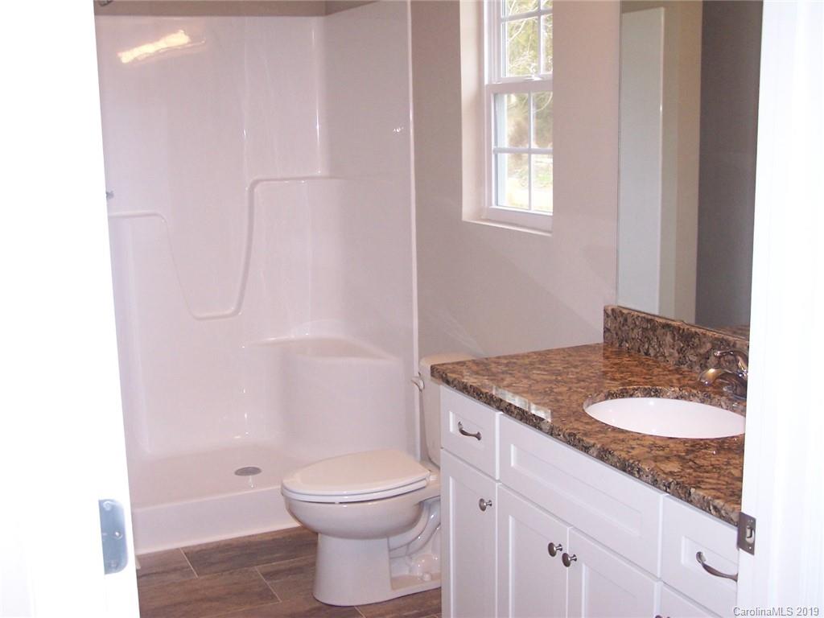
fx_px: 1143
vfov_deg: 30.3
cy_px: 309
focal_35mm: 48
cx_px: 412
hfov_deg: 39.7
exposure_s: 1/60
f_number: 3.2
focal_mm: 8
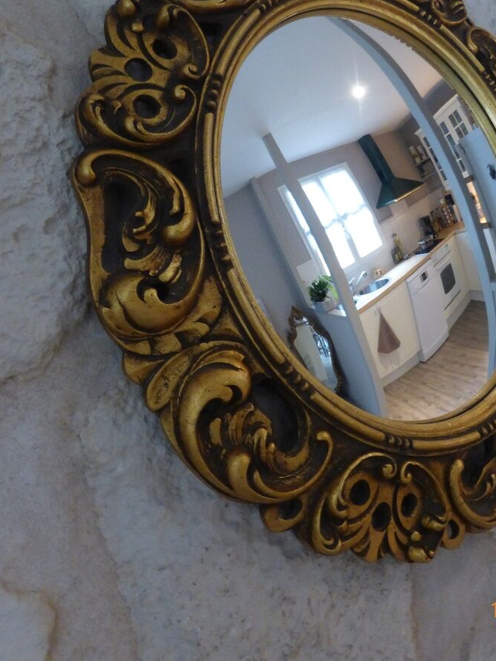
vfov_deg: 52.8
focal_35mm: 34
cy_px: 214
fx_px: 649
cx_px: 334
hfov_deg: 41.2
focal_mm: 4.3
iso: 400
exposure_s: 1/10
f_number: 3.3
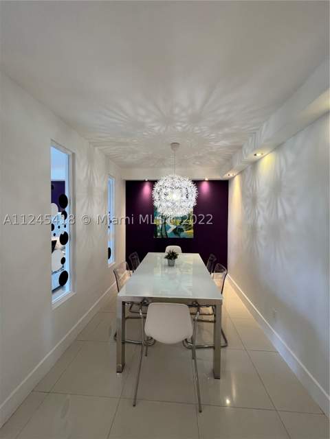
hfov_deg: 89.9
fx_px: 165
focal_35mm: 13
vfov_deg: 106.2
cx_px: 165
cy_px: 220
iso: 125
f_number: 1.8
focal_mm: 1.57
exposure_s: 1/60
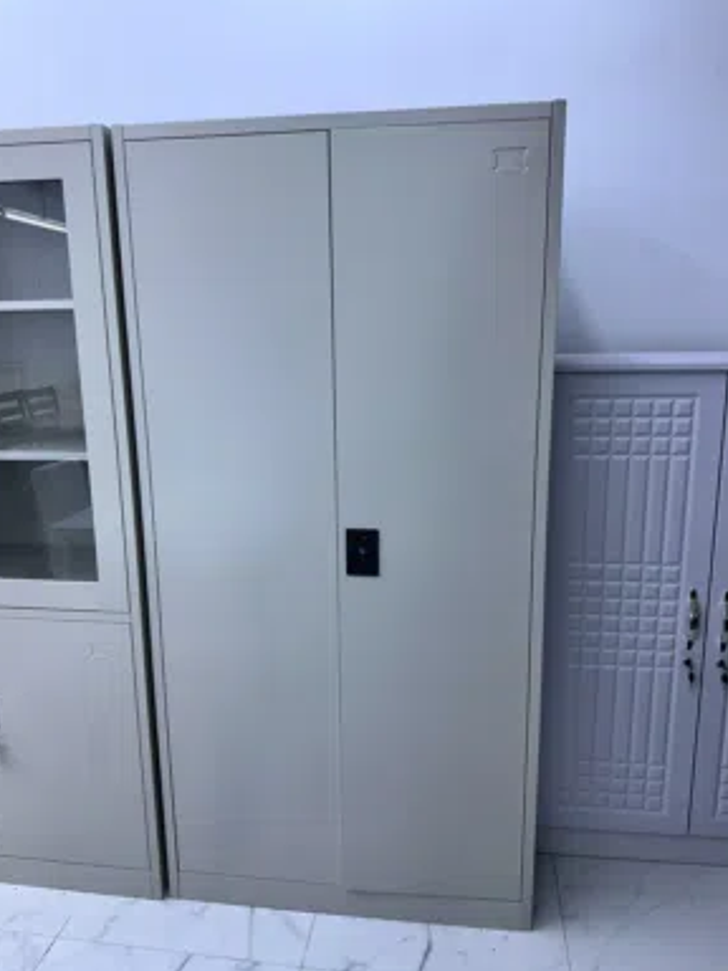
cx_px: 361
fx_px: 701
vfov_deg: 69.4
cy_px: 480
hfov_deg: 54.9
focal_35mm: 25
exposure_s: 1/104
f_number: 1.78
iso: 50
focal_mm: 6.86
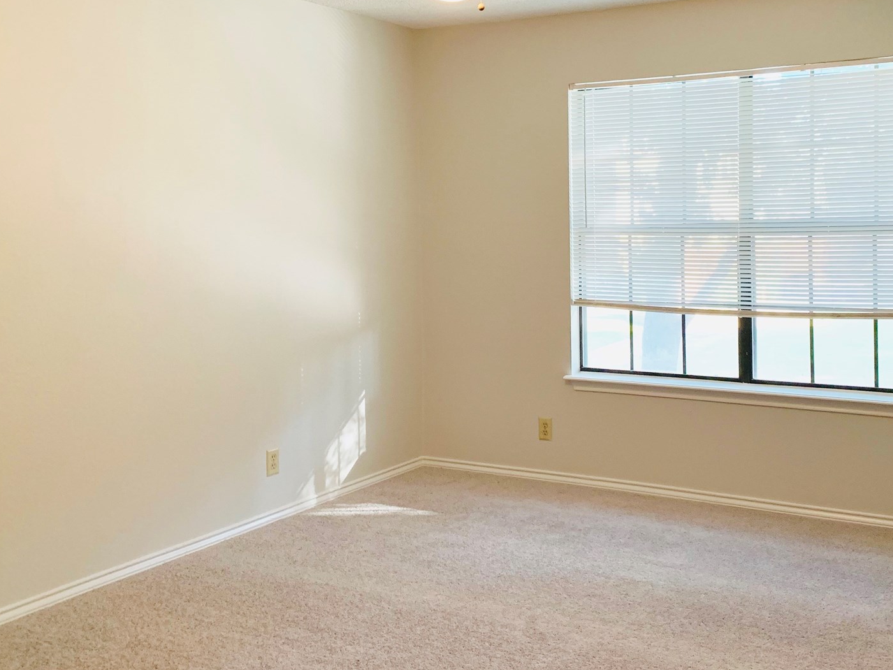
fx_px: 980
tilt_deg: -2.2
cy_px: 272
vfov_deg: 37.6
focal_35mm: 38
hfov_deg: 48.6
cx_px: 551
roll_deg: +0.8
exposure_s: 1/60
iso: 160
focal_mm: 4.25
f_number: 1.8
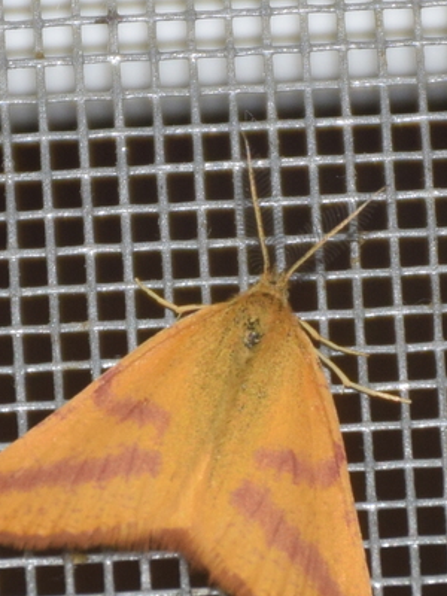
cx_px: 206
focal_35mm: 485
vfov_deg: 4.1
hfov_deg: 3.1
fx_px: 8350
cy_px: 448
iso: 320
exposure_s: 1/60
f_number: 7.1
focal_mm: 140
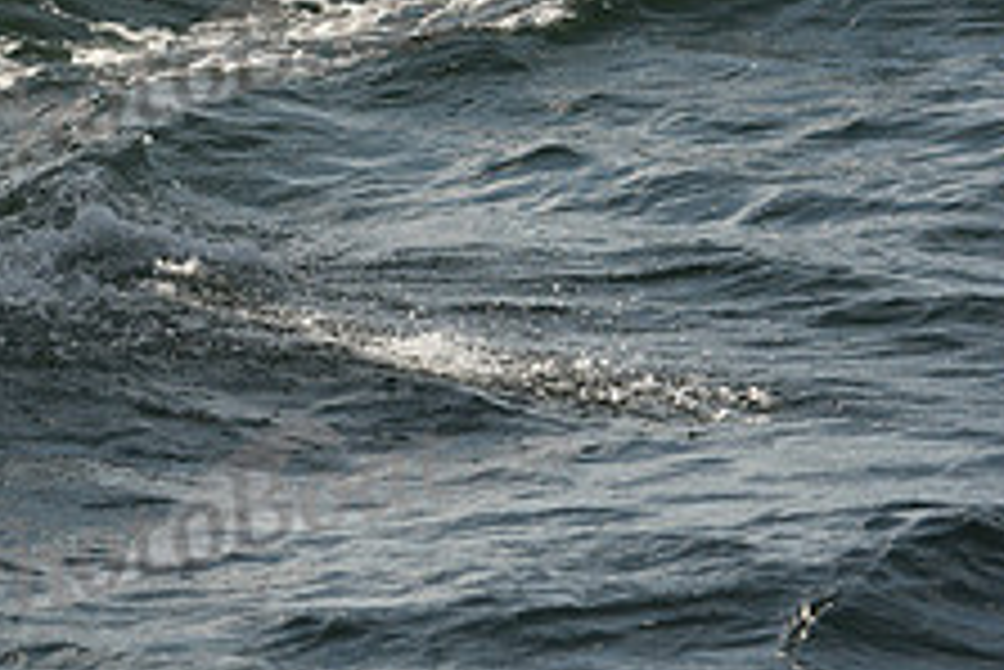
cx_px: -288
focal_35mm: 650
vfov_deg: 2.1
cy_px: -115
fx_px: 18139
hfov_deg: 3.2
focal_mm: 250
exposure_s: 1/1600
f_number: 8
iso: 320
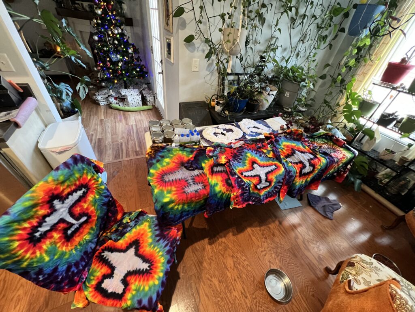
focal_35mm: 13
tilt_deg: -40.0
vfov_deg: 89.9
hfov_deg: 106.2
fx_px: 156
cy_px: 156
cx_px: 208
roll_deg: -8.0
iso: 400
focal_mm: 1.57
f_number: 1.8
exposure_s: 1/48
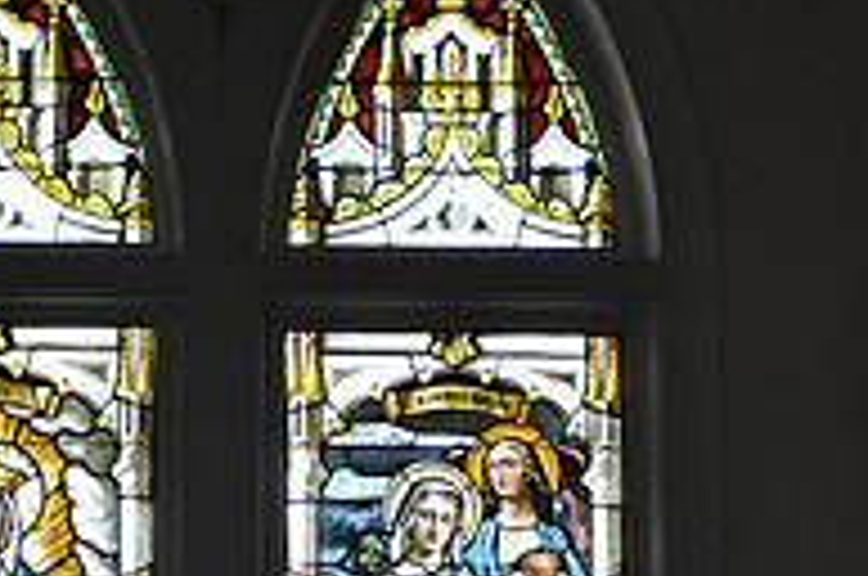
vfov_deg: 11.6
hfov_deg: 17.4
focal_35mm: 117
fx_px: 2816
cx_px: 234
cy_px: 520
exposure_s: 1/40
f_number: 4
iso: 800
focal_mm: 26
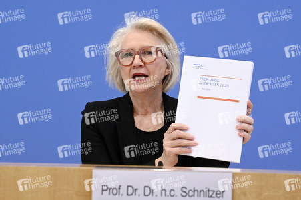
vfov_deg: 14.8
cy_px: 100
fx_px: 769
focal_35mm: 92
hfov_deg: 22.2
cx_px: 150
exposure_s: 1/640
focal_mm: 92
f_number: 6.3
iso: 4000
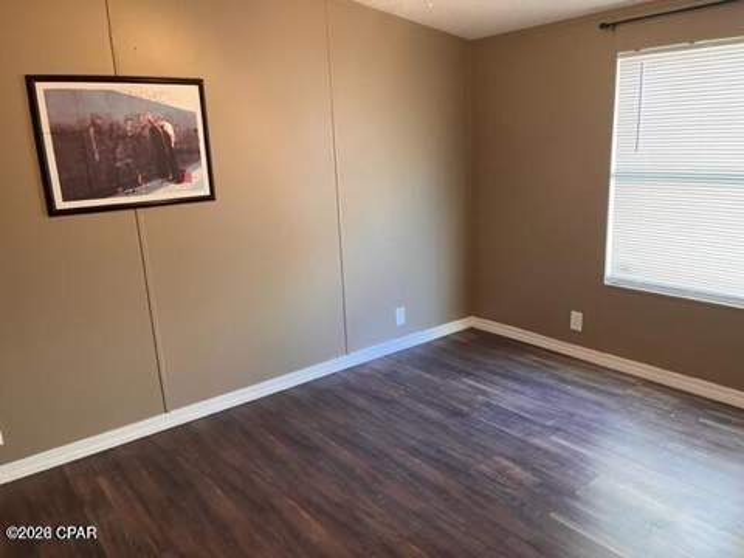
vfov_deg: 53.1
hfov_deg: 67.3
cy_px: 279
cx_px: 372
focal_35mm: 26
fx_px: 559
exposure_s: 1/60
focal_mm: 5.1
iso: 250
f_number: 1.6
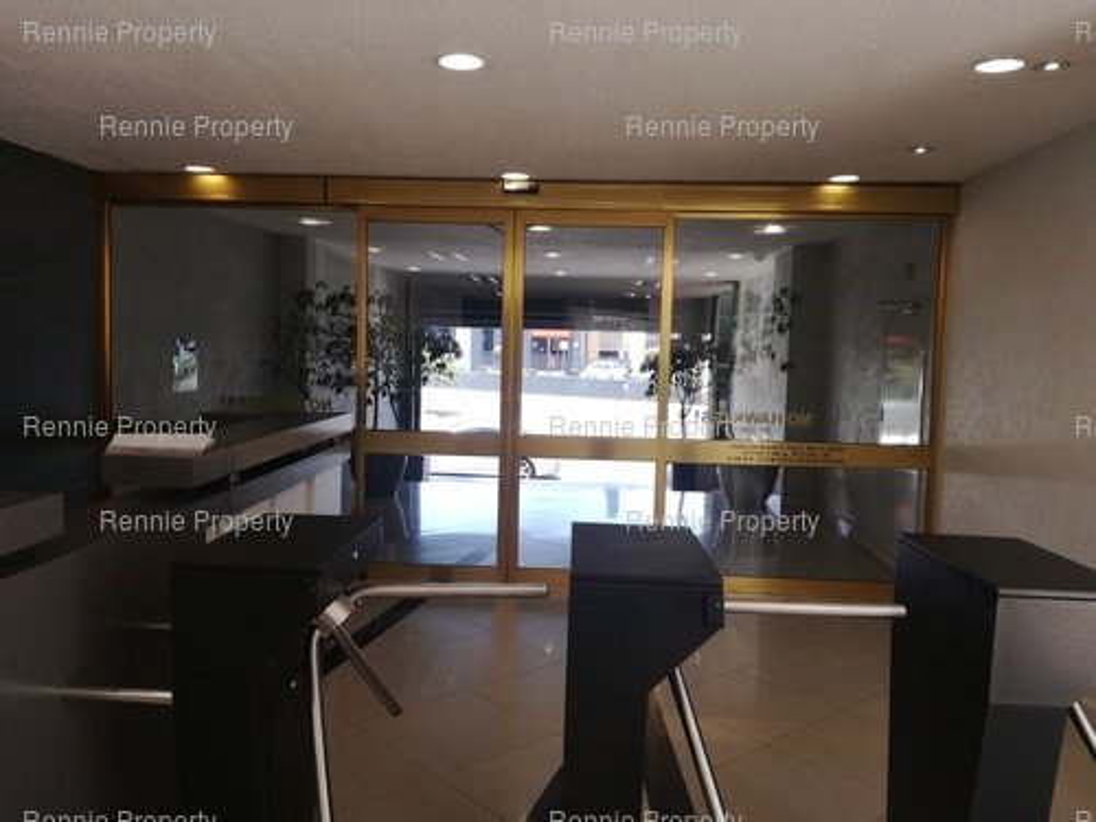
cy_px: 411
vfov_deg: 51.4
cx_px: 548
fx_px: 855
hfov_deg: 65.3
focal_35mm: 27
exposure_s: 1/132
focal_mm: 3.79
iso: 50
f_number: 2
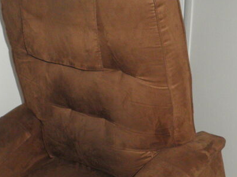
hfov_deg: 29.7
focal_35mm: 65
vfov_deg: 22.0
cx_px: 95
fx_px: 445
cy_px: 163
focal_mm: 4.7
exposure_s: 1/30
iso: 160
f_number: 2.8
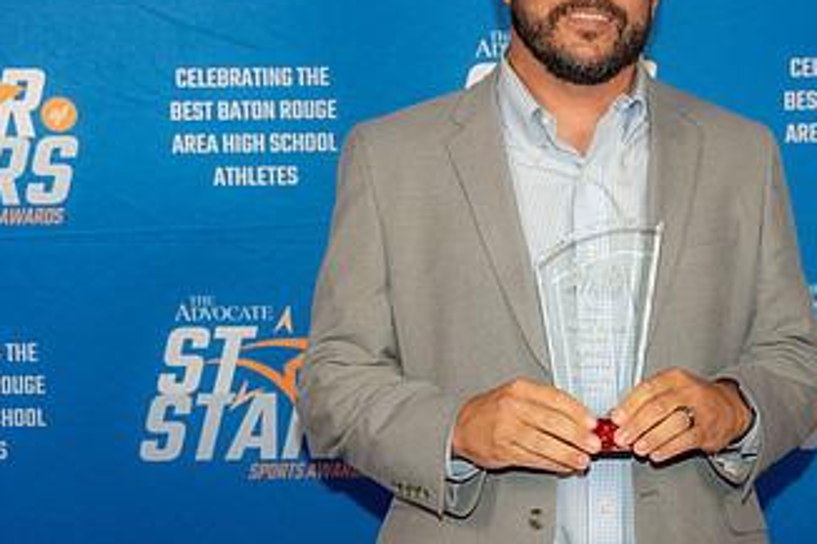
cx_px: 521
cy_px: 209
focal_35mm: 98
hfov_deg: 20.8
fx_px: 2223
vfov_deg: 13.9
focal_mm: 55
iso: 320
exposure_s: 1/125
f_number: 4
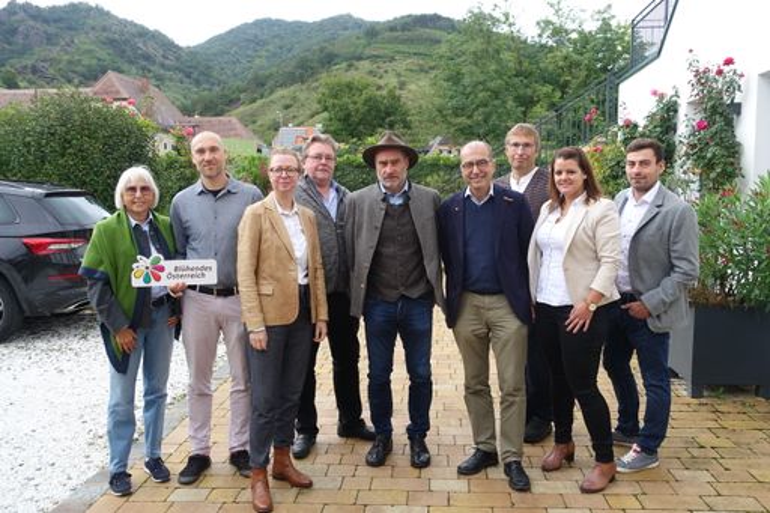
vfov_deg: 43.6
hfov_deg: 61.9
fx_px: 641
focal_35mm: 30
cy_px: 256
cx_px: 385
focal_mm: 10.89
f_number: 3.5
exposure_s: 1/80
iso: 125
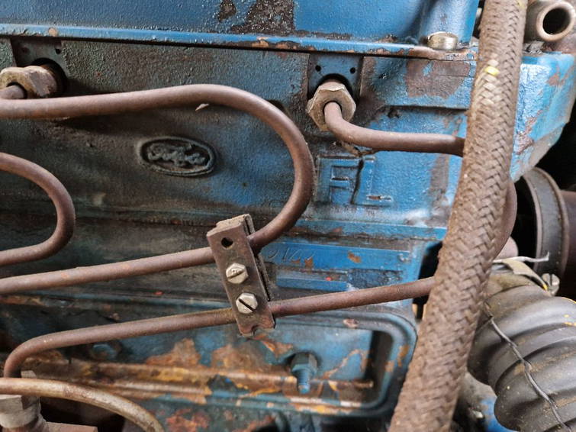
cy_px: 216
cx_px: 288
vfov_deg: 58.9
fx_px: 383
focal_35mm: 23
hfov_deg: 73.9
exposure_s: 1/25
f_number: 1.8
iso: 640
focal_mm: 5.4
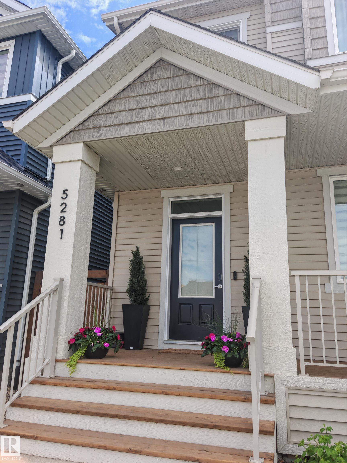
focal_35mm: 27
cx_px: 174
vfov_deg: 65.3
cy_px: 232
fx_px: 361
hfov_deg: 51.4
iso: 50
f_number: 1.9
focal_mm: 6.67
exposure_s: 1/570
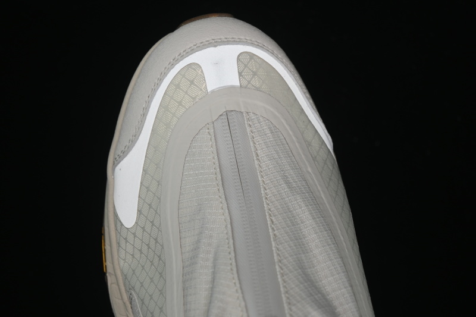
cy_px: 158
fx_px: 991
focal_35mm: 75
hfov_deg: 27.0
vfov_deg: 18.2
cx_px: 238
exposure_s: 1/60
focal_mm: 50
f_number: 6.3
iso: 160
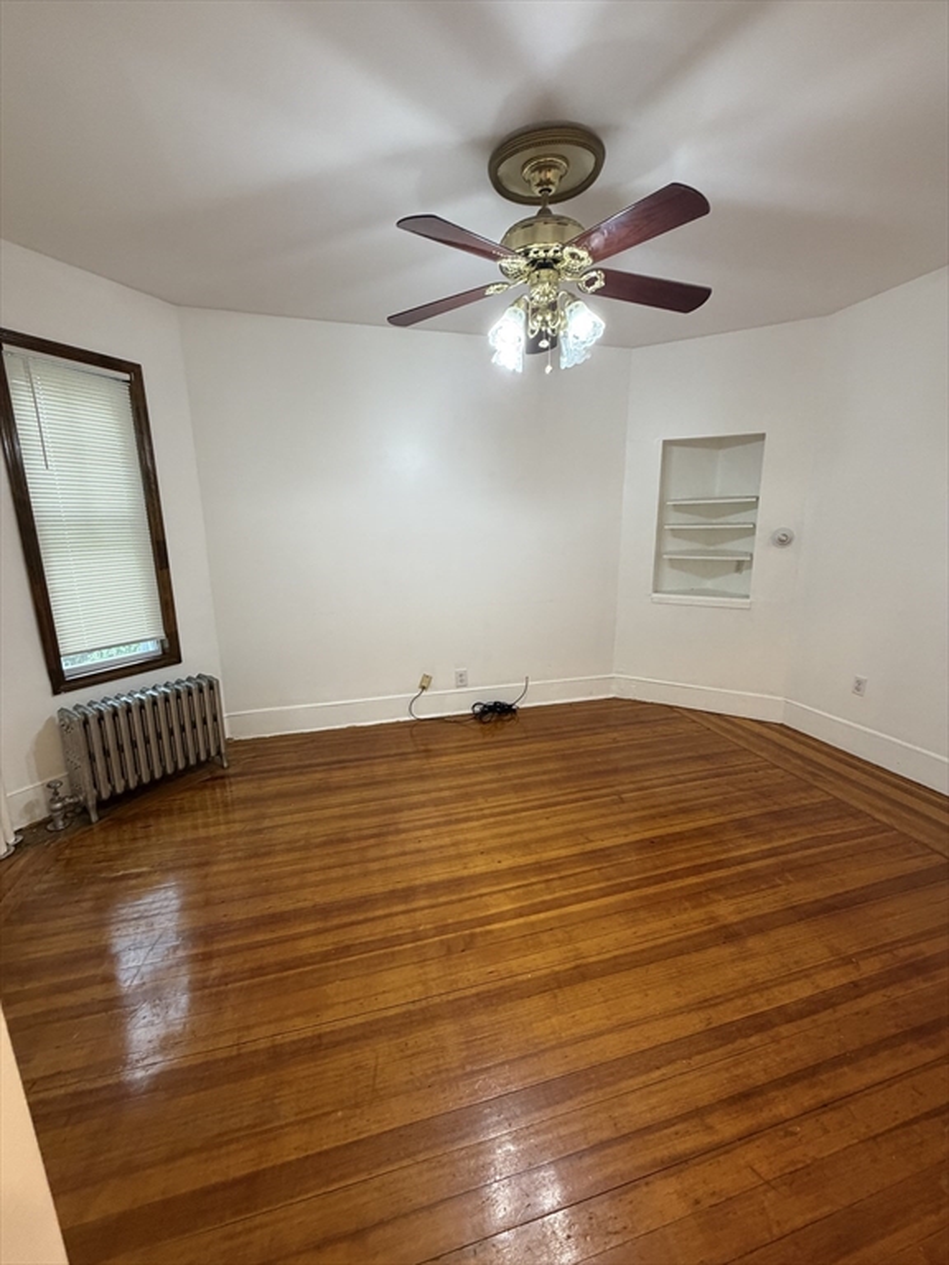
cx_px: 474
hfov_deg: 85.7
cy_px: 632
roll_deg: +0.5
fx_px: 512
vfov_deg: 102.1
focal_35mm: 14
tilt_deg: -12.3
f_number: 2.2
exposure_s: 1/60
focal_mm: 2.22
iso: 320
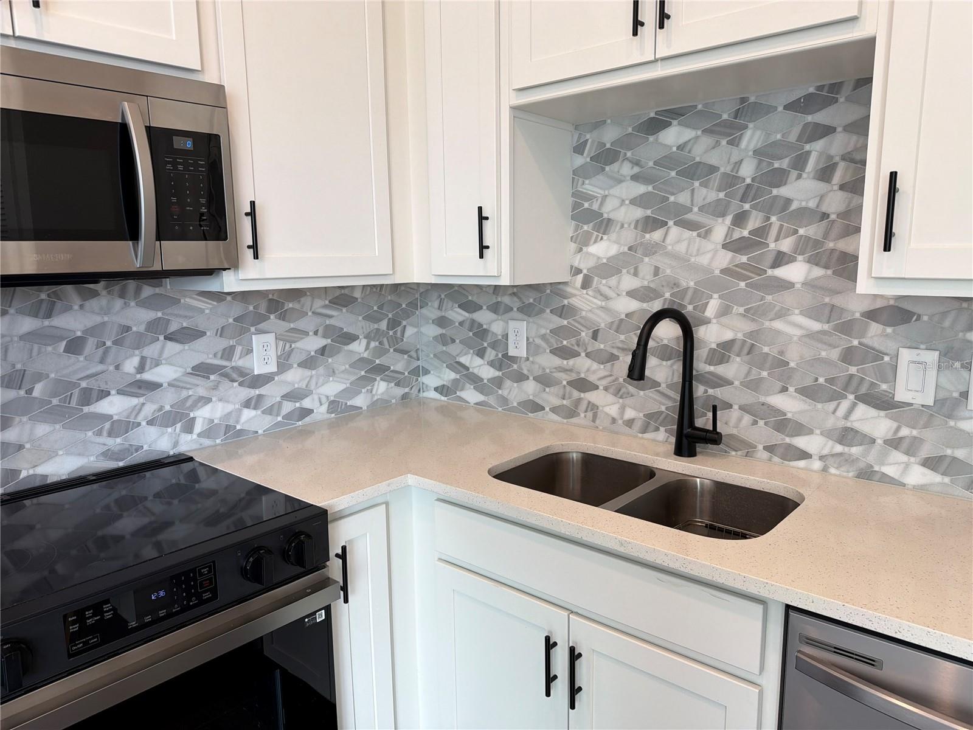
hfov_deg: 71.6
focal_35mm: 24
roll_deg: +2.1
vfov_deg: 56.8
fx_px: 675
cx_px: 486
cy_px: 365
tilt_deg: -10.6
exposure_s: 1/120
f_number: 1.78
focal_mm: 6.76
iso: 80
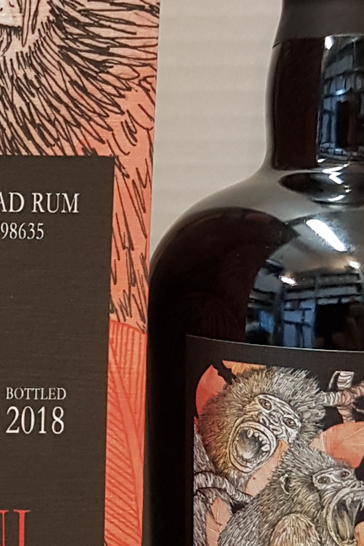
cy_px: 296
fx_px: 1305
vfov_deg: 23.6
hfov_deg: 15.3
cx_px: -88
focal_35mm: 86
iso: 200
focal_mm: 4.2
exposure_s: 1/33
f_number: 1.7
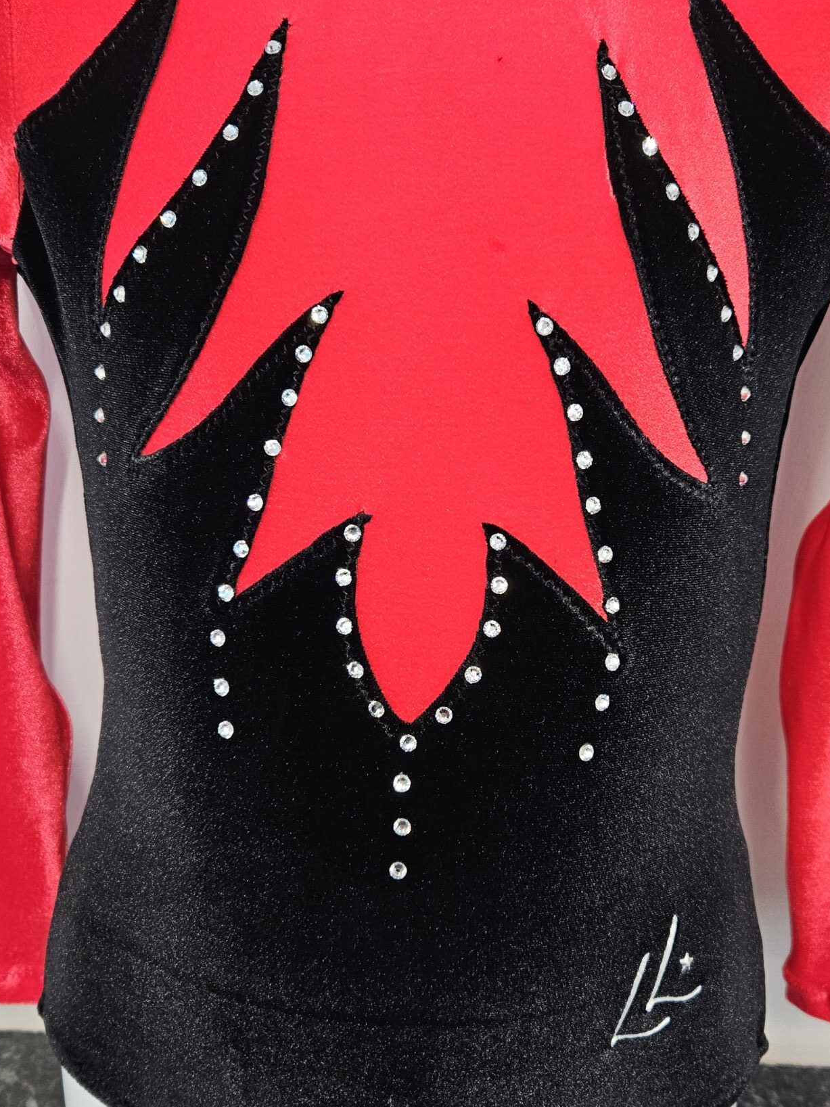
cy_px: 592
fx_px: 1151
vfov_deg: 51.3
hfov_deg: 39.6
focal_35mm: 36
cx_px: 477
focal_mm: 5.4
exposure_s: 1/100
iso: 320
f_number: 1.8
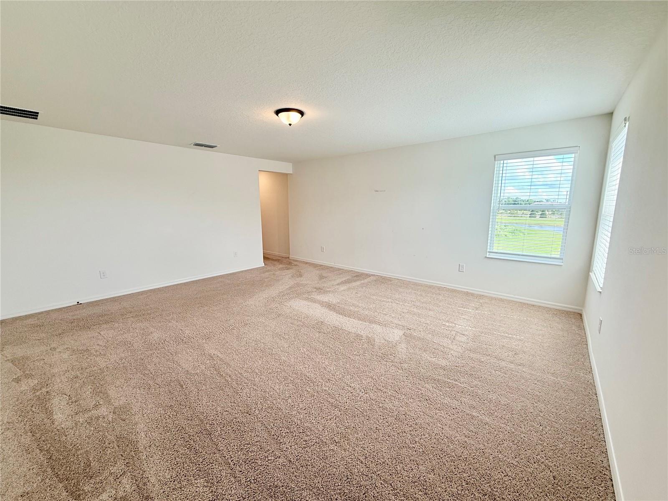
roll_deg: +0.3
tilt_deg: -8.3
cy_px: 250
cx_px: 334
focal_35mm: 14
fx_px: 270
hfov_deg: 102.1
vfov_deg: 85.7
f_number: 2.2
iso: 100
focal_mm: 2.22
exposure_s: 1/120
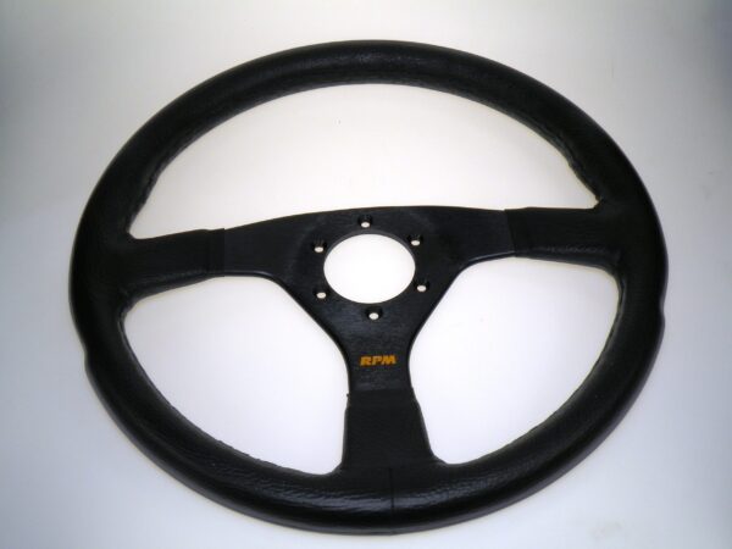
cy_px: 274
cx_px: 366
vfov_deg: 34.3
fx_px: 888
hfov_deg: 44.8
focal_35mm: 42
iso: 64
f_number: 4.5
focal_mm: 7.4
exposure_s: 1/202
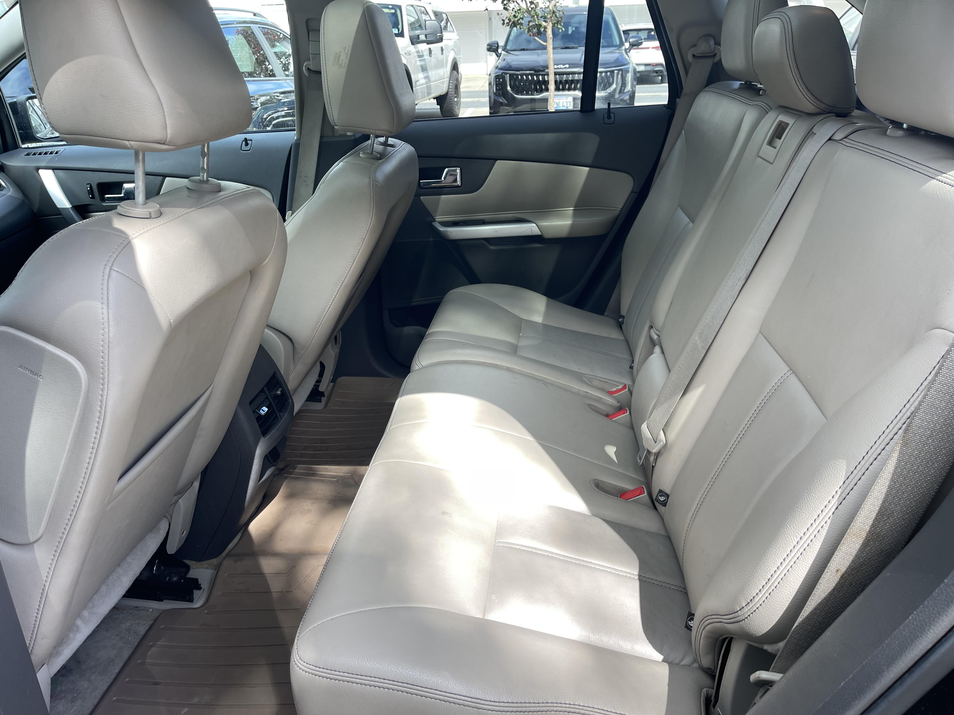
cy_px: 358
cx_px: 477
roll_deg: +1.7
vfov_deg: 54.9
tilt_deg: -22.5
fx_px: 689
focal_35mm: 25
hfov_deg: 69.4
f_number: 1.6
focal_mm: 5.1
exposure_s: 1/382
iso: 32
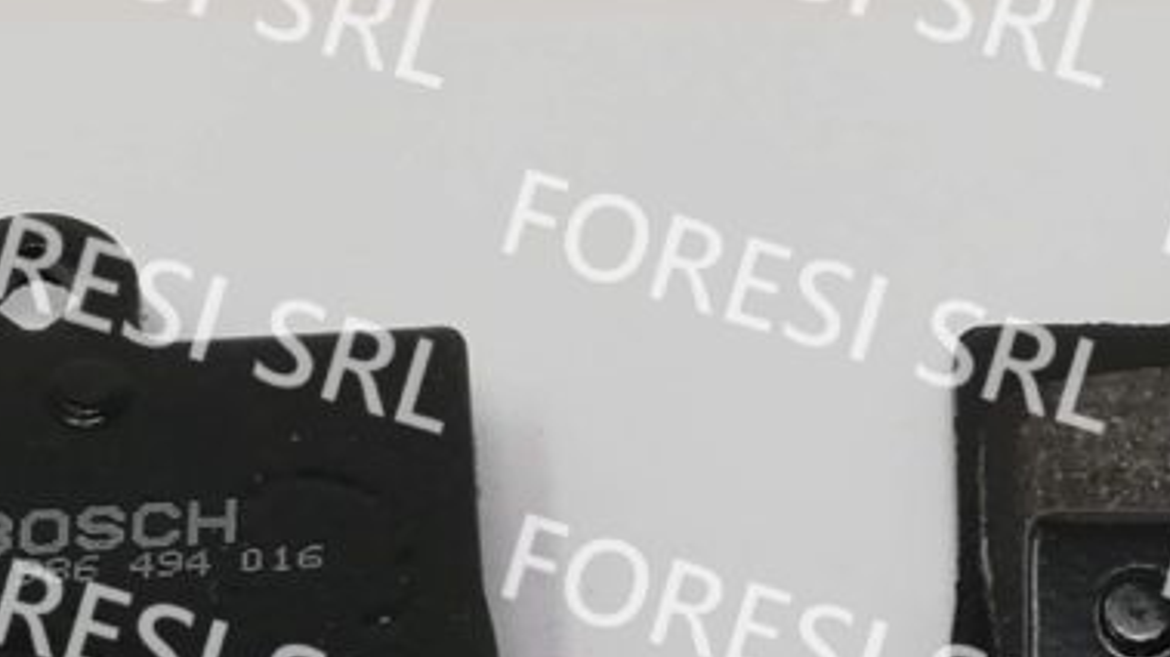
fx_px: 4560
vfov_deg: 8.1
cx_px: 741
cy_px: 959
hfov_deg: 14.6
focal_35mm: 147
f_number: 2.2
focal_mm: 3.81
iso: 50
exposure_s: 1/100
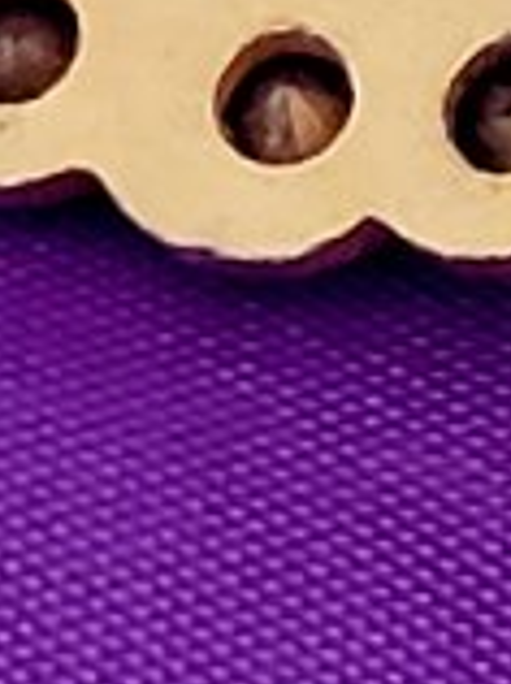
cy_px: 368
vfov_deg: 10.0
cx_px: 1178
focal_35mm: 198
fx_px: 3908
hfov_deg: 7.1
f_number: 1.8
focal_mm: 5.4
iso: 320
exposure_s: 1/50
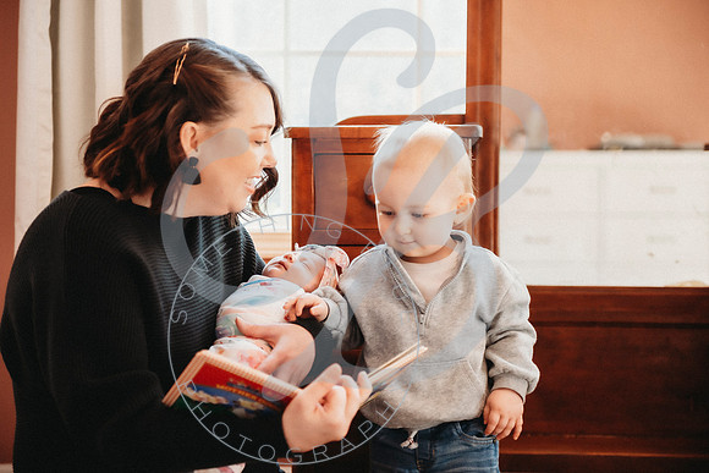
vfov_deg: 19.2
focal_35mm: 71
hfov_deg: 28.4
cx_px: 354
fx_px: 1401
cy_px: 236
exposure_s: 1/125
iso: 100
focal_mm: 70
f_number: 2.8
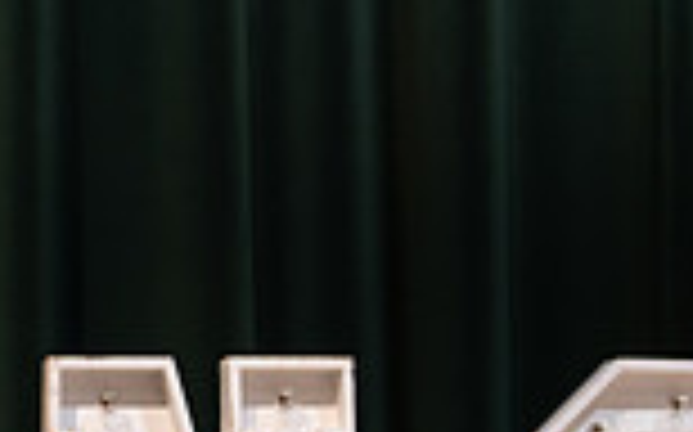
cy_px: 306
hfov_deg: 9.3
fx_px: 4171
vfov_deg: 5.9
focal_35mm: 221
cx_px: -289
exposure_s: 1/320
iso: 500
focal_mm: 50
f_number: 1.2
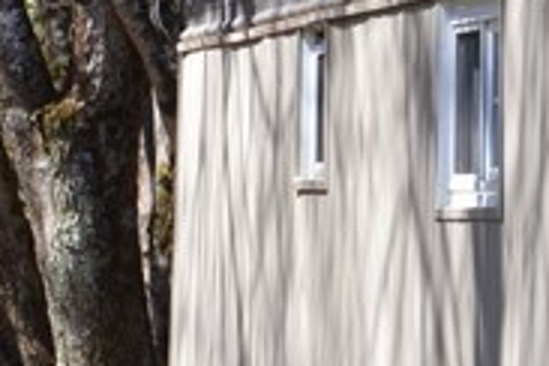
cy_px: 90
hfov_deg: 6.8
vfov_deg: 4.8
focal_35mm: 285
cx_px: 1432
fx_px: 4346
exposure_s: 1/125
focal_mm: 32
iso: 100
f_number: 5.6
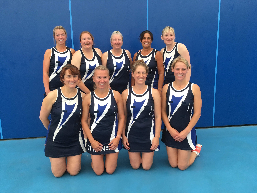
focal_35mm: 29
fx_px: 215
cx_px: 128
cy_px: 96
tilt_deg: -9.0
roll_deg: +2.9
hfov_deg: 61.7
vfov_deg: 48.2
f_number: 2.2
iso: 40
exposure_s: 1/33
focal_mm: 4.15
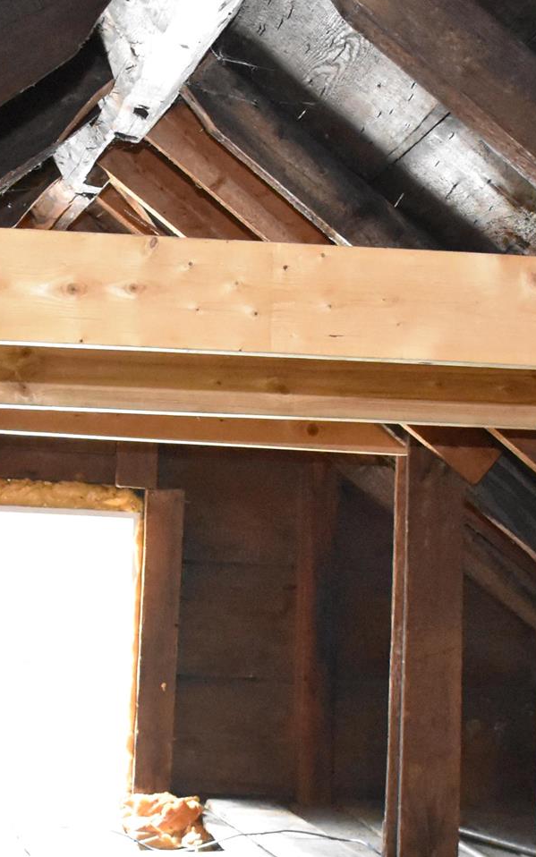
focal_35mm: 98
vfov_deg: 21.2
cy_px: 444
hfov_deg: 13.3
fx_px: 2290
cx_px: 88
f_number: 4
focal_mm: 20
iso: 6400
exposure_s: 1/60
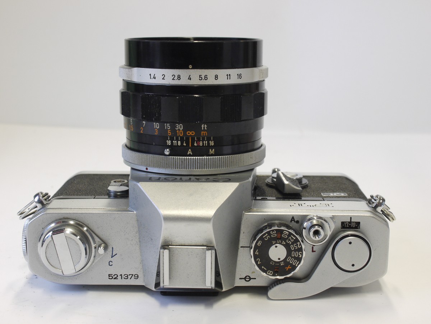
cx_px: 216
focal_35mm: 60
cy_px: 162
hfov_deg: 32.2
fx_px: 747
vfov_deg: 24.4
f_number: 8
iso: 400
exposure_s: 1/20
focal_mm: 30
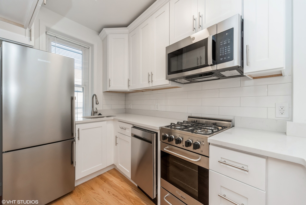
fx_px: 128
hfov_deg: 100.4
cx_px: 153
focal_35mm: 15
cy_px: 102
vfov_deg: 77.4
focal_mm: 15
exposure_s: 1/100
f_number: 9
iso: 2000
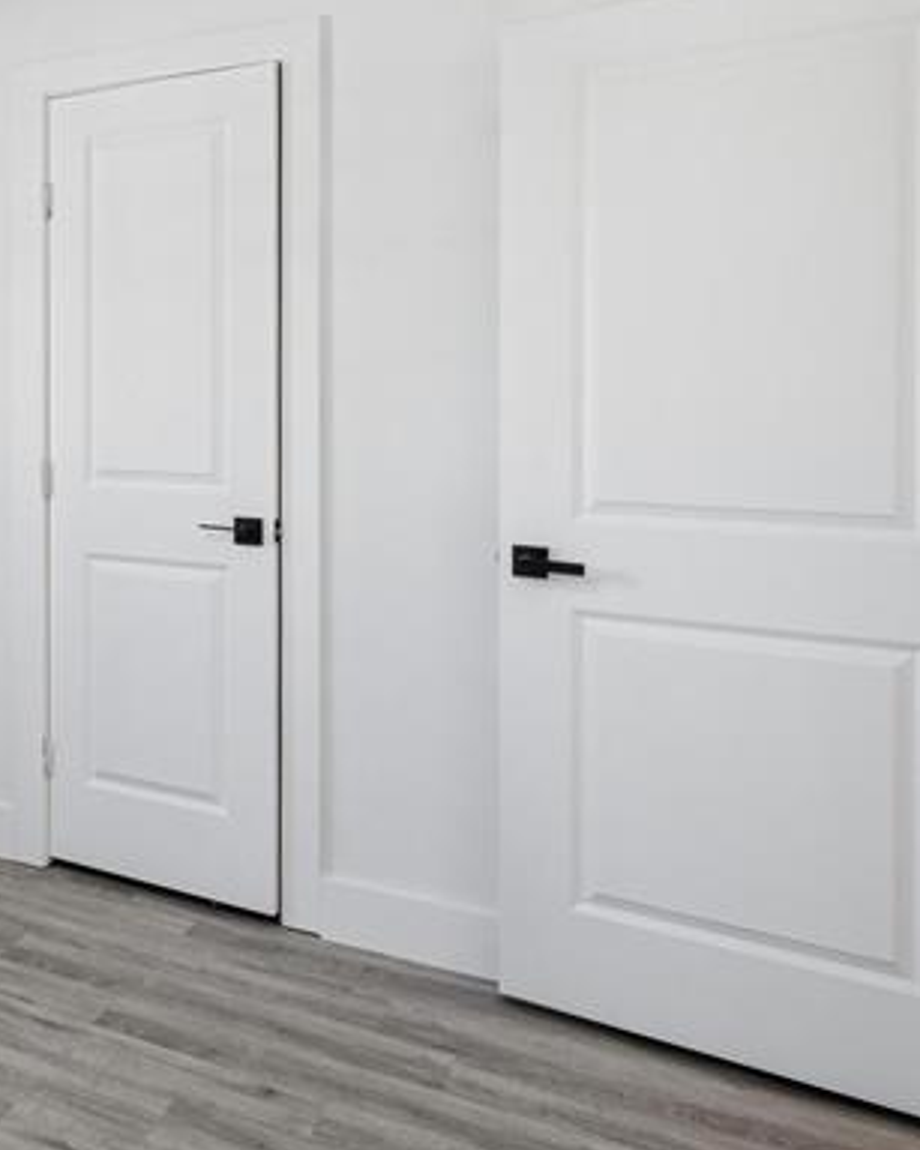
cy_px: 316
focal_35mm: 35
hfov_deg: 34.4
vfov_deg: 49.9
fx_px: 1192
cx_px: -168
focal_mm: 14
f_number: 7.1
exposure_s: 1/3200
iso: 1000
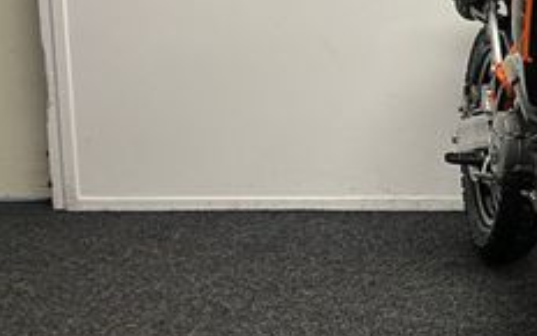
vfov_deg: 17.0
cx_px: 731
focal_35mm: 76
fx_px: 1112
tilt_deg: -7.7
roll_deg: +0.3
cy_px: 72
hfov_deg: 23.4
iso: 80
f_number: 1.6
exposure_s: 1/50
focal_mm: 5.1
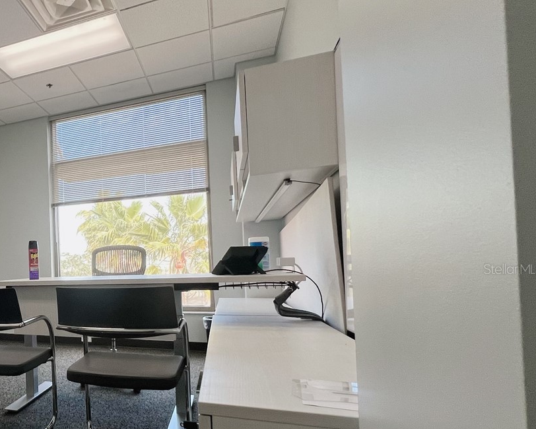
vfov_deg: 56.1
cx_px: 18
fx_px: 397
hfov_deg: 55.1
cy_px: 269
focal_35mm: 25
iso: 160
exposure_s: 1/120
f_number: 1.8
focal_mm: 1.57
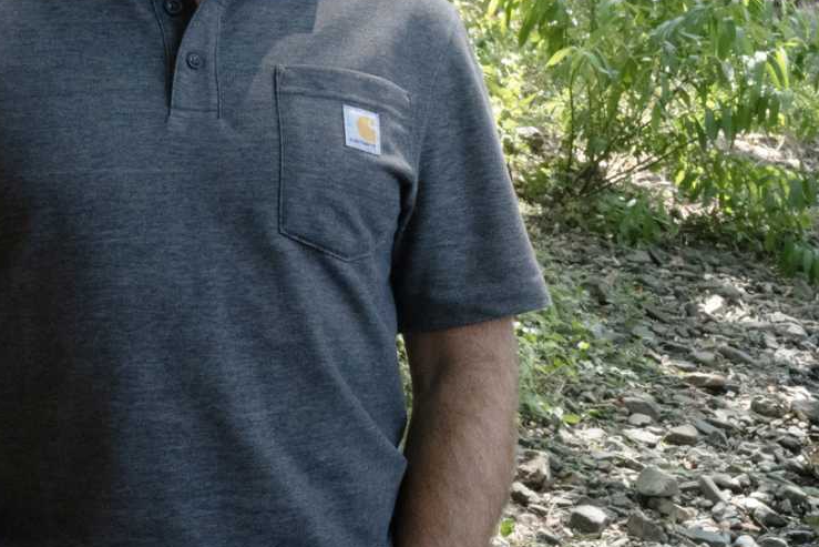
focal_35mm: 97
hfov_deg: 20.7
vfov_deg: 14.1
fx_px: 2207
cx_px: 696
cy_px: 174
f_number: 16
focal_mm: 35
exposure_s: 1/125
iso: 3200
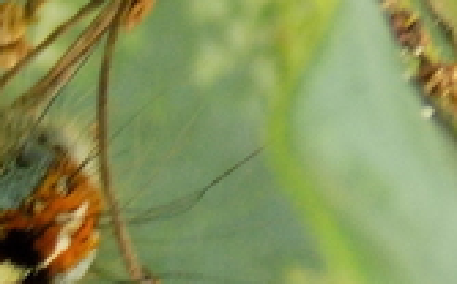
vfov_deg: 2.0
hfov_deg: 3.2
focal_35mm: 639
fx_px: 7951
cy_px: 363
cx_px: -694
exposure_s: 1/30
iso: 160
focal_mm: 20.9
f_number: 4.8
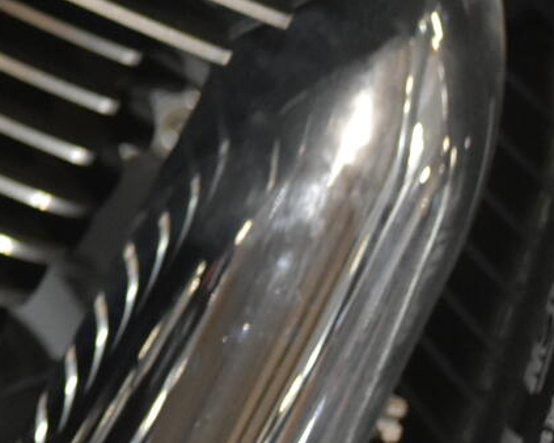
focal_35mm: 233
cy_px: -301
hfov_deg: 7.8
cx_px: -710
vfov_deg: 6.5
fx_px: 3822
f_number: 5
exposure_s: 1/30
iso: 1600
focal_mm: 35
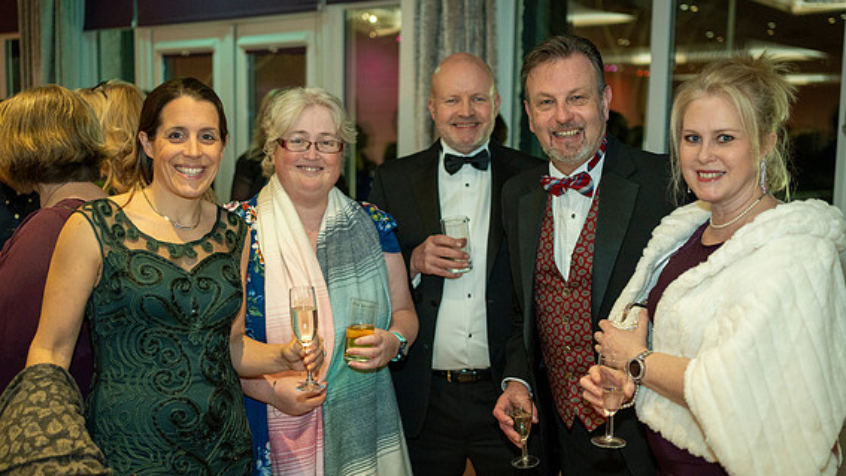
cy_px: 264
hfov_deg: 46.4
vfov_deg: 27.1
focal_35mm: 44
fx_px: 987
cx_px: 439
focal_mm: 35
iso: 1250
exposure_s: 1/80
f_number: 2
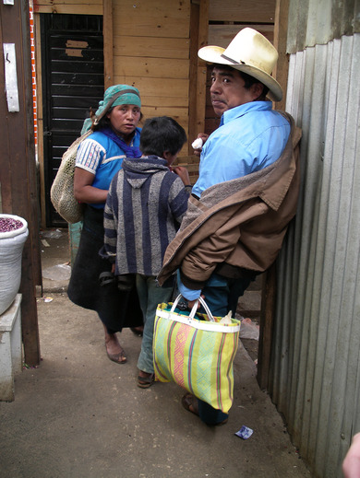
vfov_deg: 50.1
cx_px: 180
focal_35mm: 37
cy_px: 239
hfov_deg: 38.7
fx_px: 512
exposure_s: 1/50
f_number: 2.8
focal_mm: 7.8
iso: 80
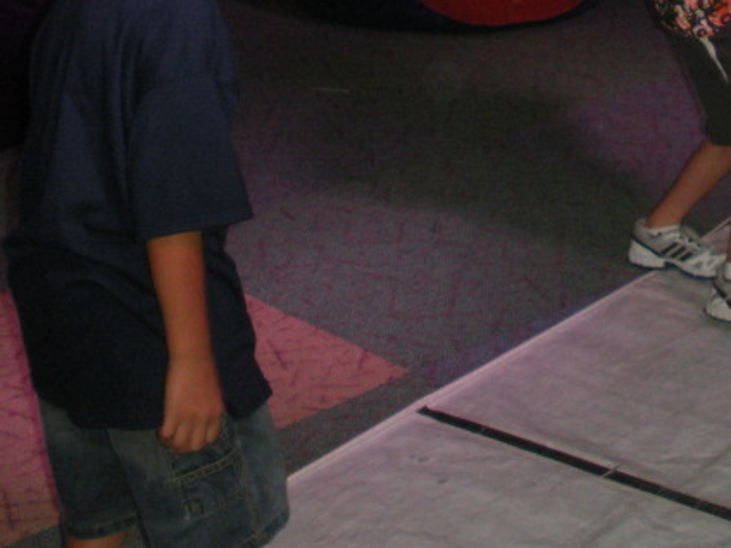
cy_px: -64
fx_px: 1837
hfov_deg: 21.3
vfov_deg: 16.4
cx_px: 824
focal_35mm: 87
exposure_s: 1/60
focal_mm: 6.3
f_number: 3.5
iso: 218
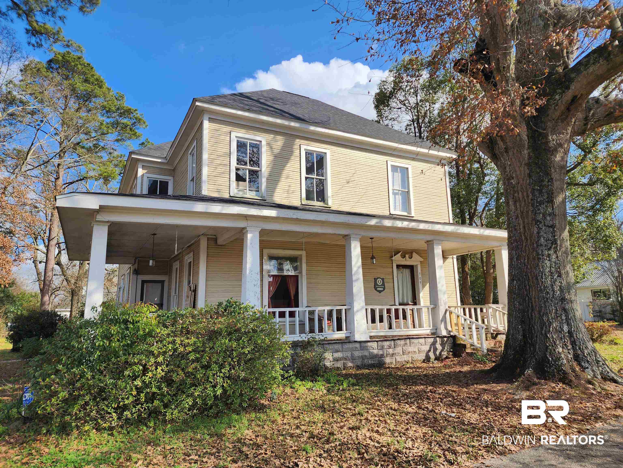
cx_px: 312
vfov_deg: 58.9
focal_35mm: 23
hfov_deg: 73.9
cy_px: 234
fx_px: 414
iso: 12
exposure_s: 1/799
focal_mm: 6.4
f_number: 1.8
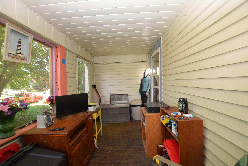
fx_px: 103
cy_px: 83
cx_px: 124
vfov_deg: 77.4
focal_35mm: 15
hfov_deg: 100.3
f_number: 5
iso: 800
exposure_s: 1/100
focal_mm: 10
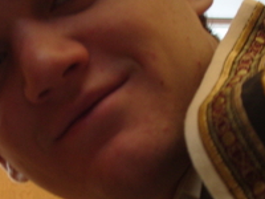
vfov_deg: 13.1
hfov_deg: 17.4
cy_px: 187
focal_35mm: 112
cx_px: 41
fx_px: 857
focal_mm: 7.8
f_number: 2.8
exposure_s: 1/45
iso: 80
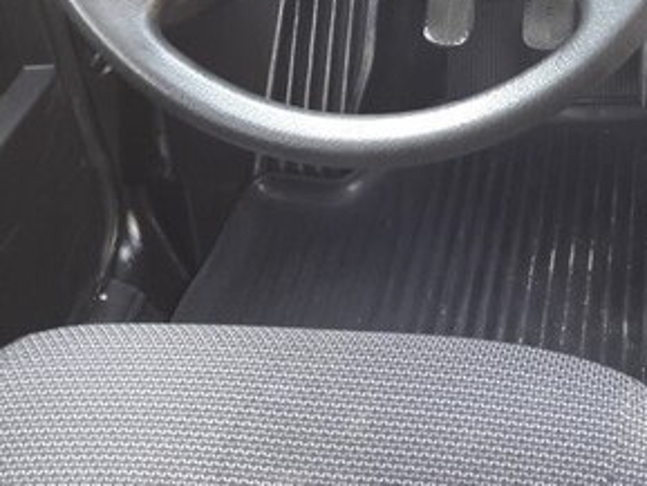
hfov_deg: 29.5
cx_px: 524
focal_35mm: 64
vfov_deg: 21.8
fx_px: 1197
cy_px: -35
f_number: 1.9
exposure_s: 1/33
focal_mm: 3.7
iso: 125
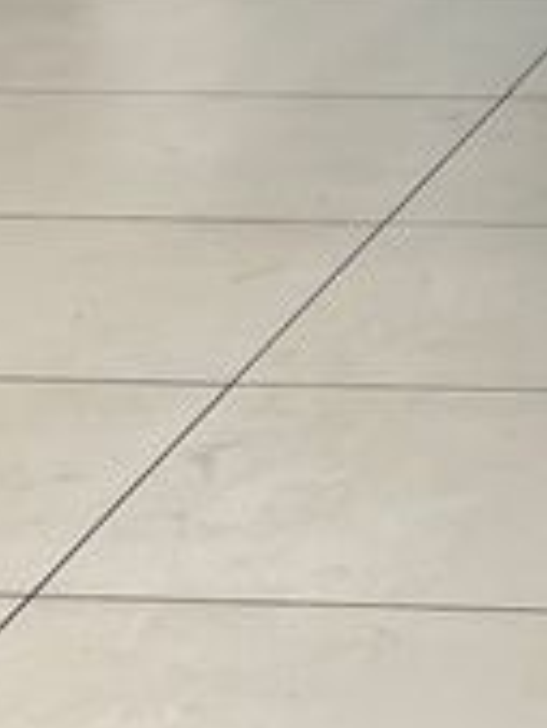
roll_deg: +0.3
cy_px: -644
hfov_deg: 8.2
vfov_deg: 10.7
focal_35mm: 171
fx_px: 3598
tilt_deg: -4.8
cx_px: 1116
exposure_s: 1/100
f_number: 1.6
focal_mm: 5.1
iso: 32
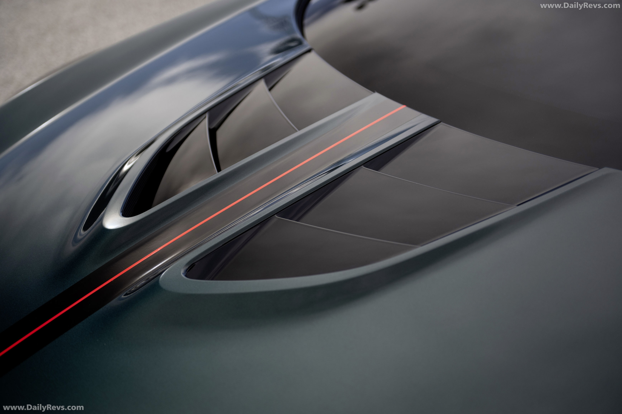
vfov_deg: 27.0
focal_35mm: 50
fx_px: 864
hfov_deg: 39.6
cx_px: 311
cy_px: 207
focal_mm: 50
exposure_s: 1/800
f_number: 2.8
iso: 200
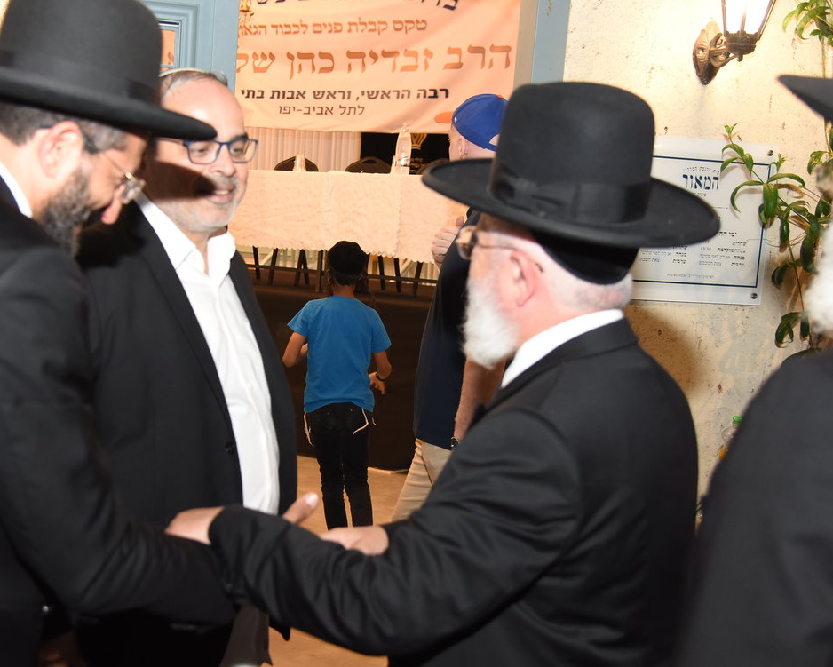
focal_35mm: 49
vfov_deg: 30.8
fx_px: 1208
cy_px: 366
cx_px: 284
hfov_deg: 37.7
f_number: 4
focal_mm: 35
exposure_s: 1/125
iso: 1250
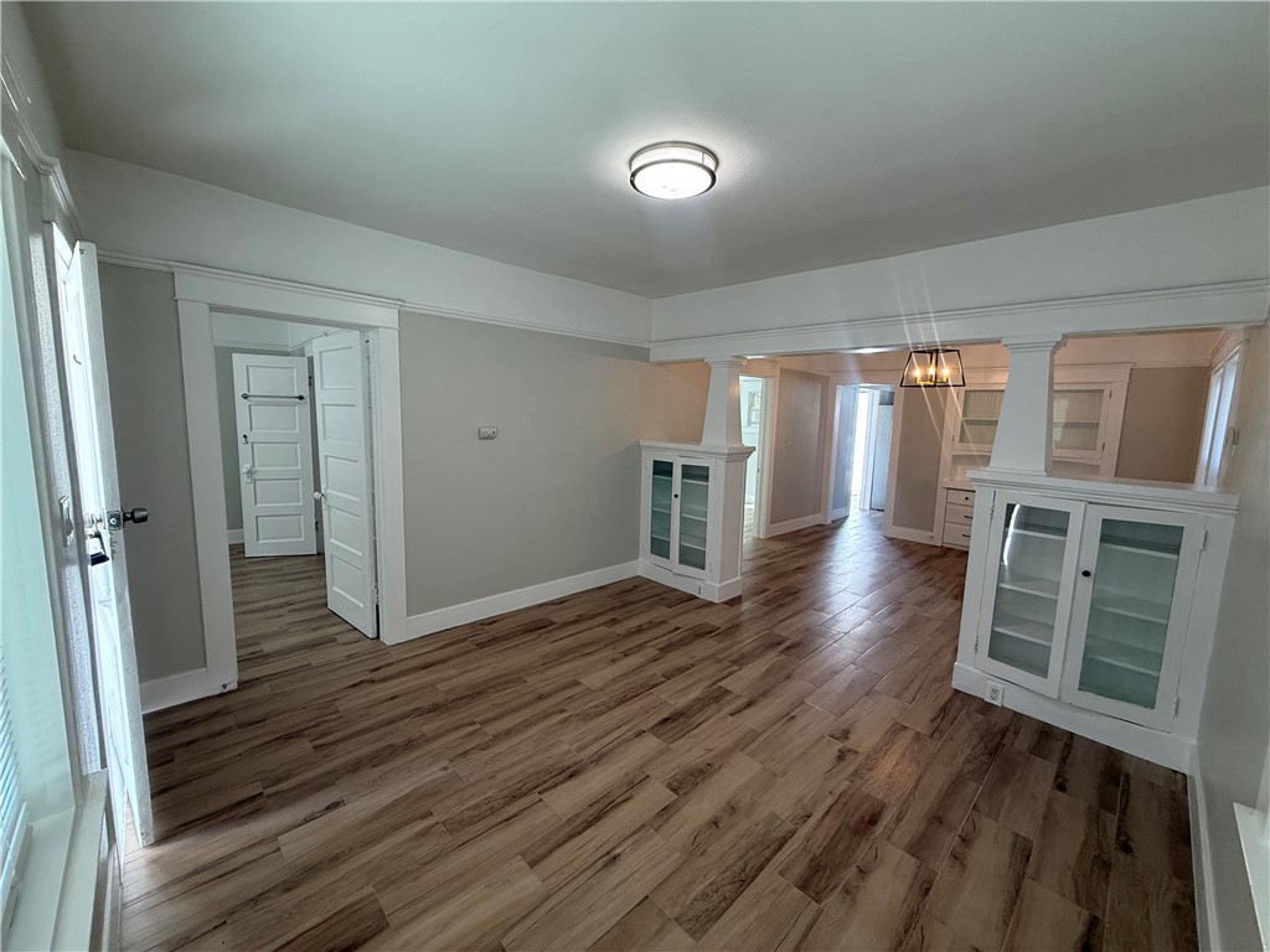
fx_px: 514
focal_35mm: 14
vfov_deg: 85.7
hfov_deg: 102.1
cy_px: 476
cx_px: 635
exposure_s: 1/120
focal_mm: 2.22
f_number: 2.2
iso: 125
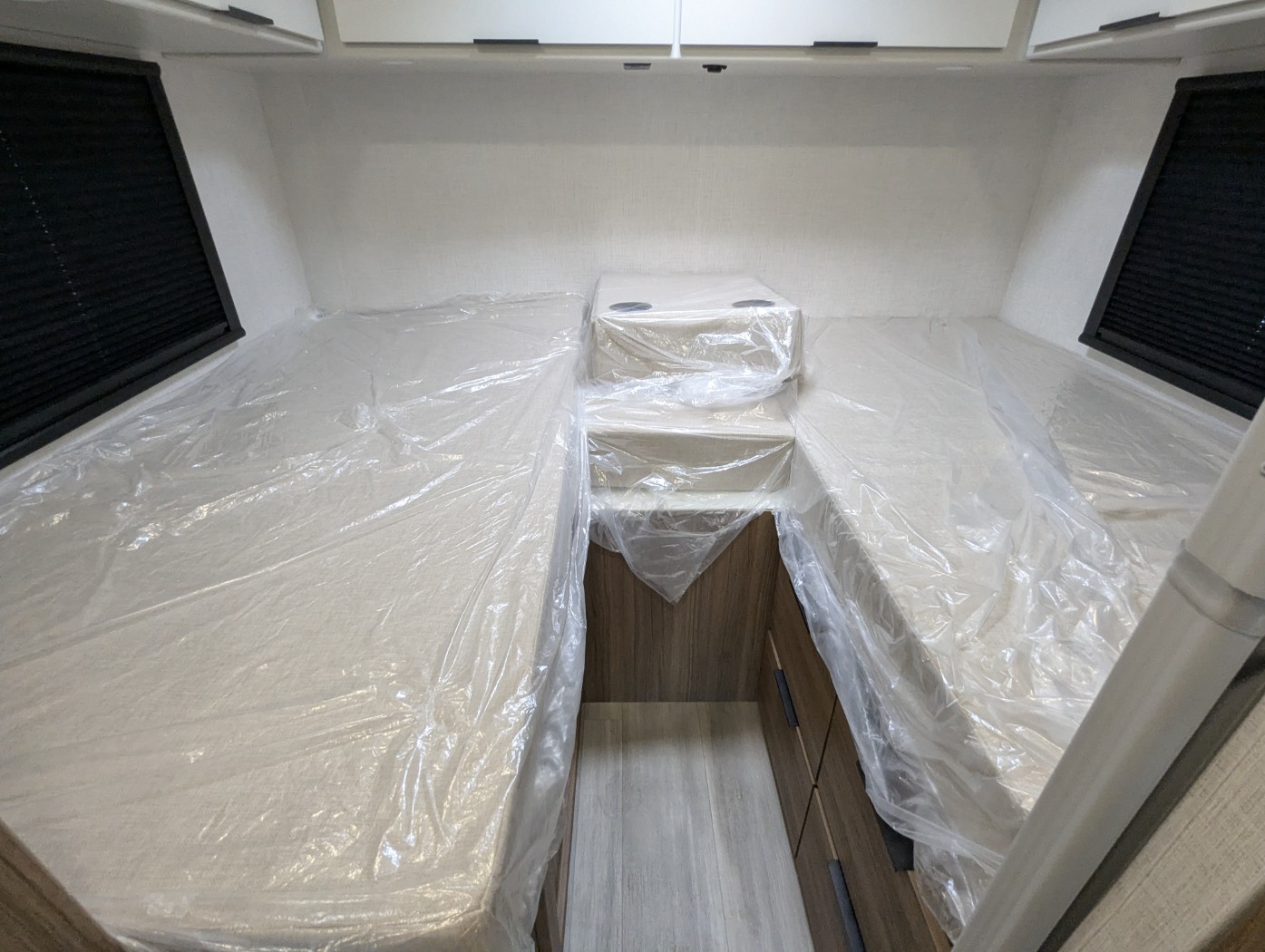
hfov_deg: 94.4
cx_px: 632
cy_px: 476
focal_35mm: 16
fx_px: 585
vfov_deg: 78.2
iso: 339
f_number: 2.2
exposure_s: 1/118
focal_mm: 2.35
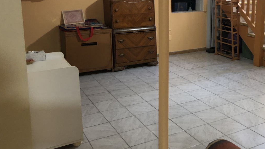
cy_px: 43
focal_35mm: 43
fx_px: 302
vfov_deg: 27.5
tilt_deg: -11.9
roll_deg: +1.0
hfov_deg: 46.6
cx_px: 176
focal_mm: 3.99
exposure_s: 1/6
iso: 80
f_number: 1.8
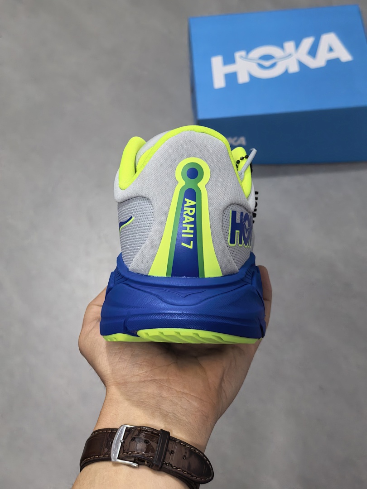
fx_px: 679
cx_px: 184
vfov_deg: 39.7
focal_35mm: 48
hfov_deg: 30.3
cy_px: 244
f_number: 2
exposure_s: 1/100
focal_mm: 5.75
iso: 320
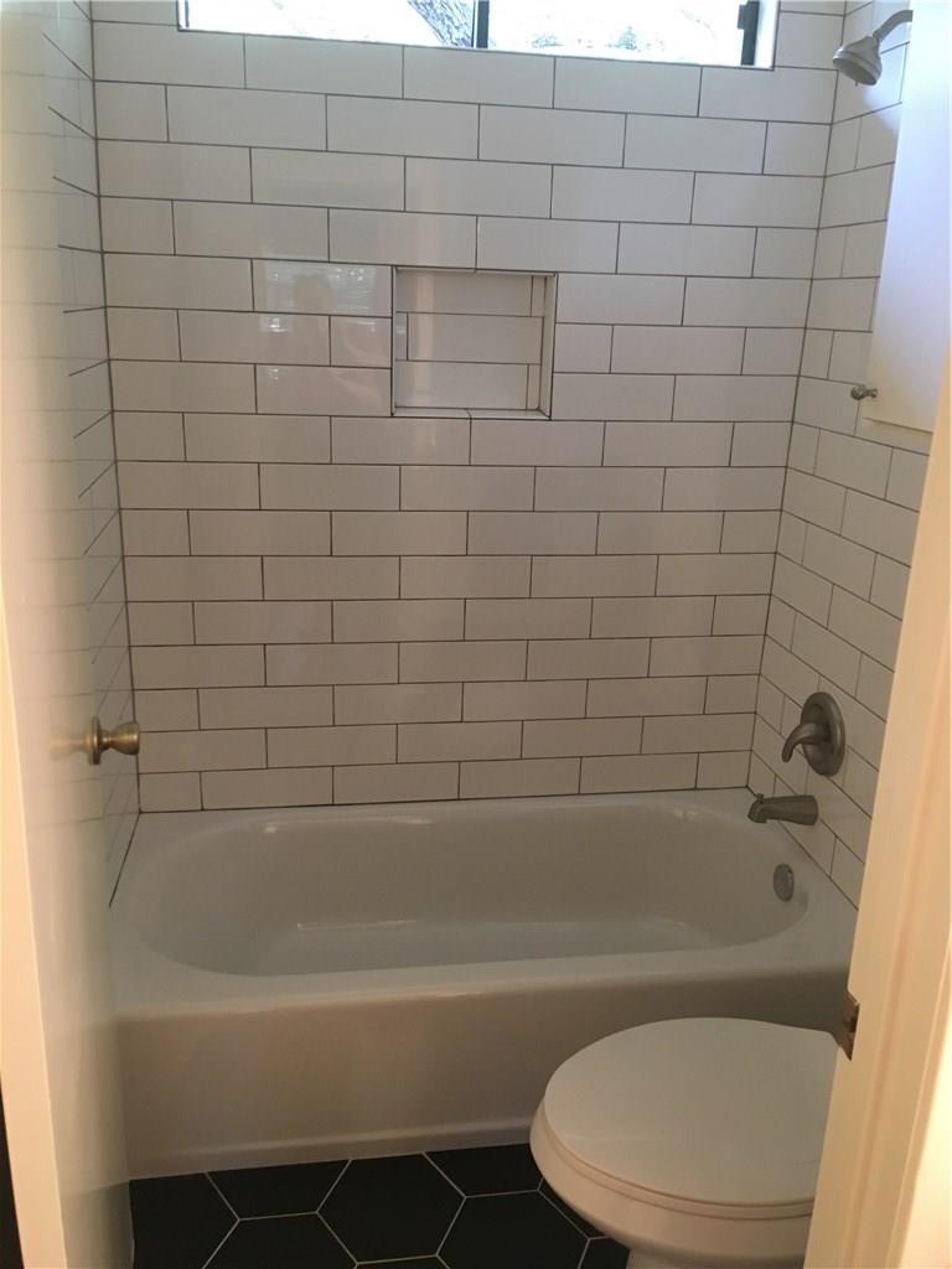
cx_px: 476
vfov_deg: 61.7
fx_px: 1063
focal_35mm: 29
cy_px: 634
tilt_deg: -15.0
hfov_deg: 48.2
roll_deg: -1.9
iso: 200
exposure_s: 1/30
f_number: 2.2
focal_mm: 4.15
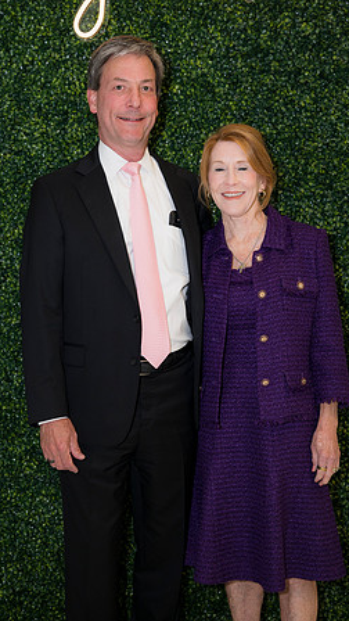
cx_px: 177
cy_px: 310
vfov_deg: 34.9
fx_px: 987
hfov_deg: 20.1
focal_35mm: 60
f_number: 5
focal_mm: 57
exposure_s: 1/160
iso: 400
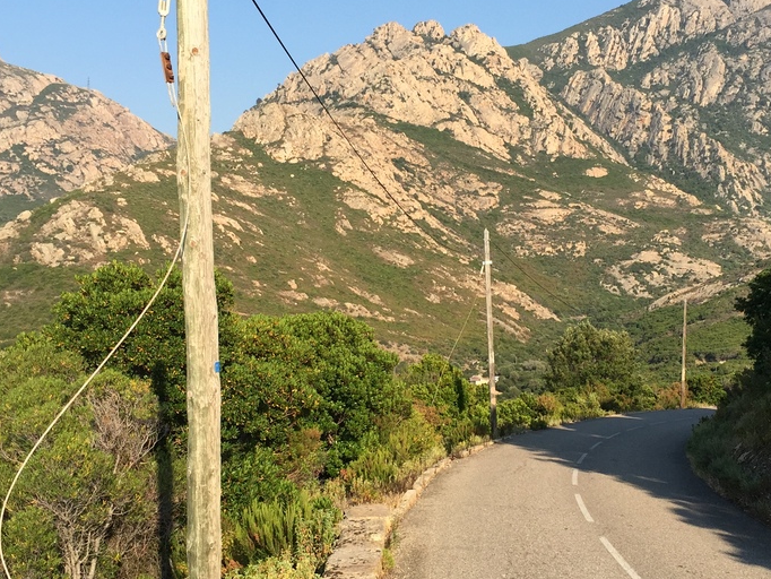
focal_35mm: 51
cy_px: 306
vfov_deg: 28.6
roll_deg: -1.4
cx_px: 438
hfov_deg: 37.4
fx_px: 1136
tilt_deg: -0.3
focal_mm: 4.15
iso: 32
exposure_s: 1/1276
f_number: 2.2
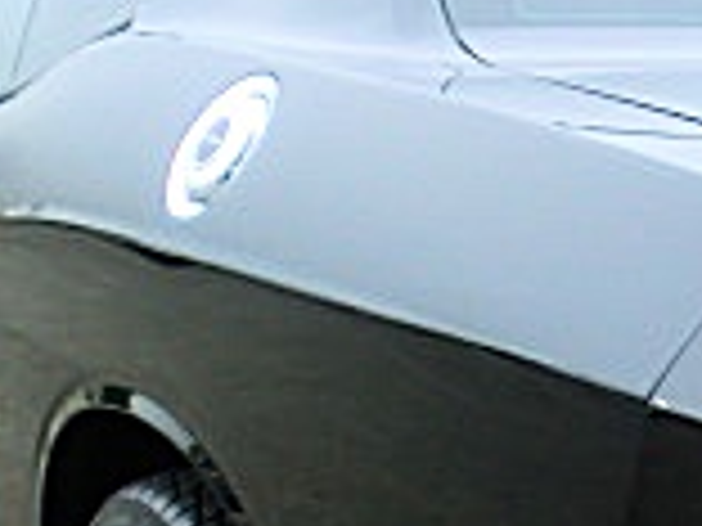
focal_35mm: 107
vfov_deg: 13.5
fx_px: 2170
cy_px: 611
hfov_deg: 17.2
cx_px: 932
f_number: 2.6
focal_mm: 4.65
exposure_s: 1/160
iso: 64
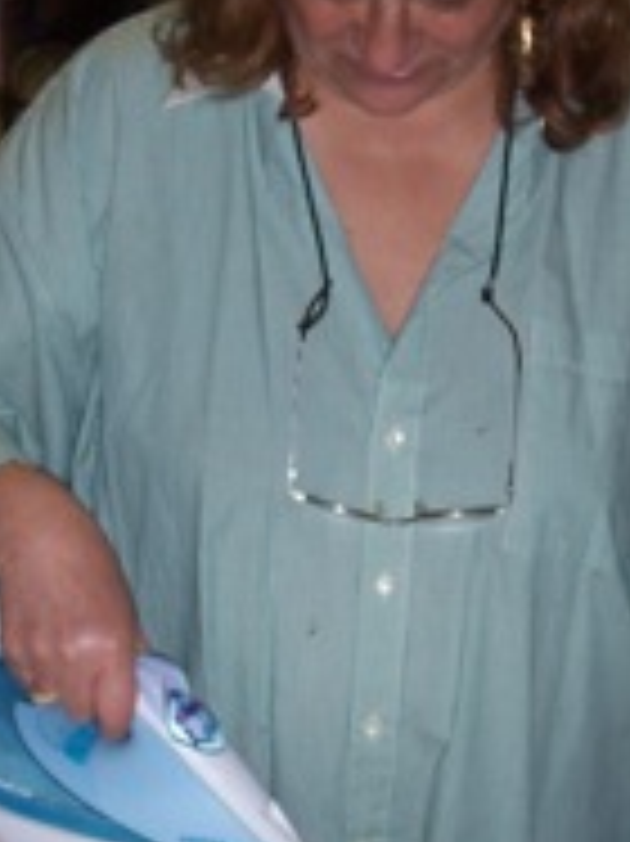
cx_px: 302
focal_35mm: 90
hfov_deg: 16.4
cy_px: 558
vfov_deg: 21.7
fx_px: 2186
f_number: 3
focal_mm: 7
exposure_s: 1/60
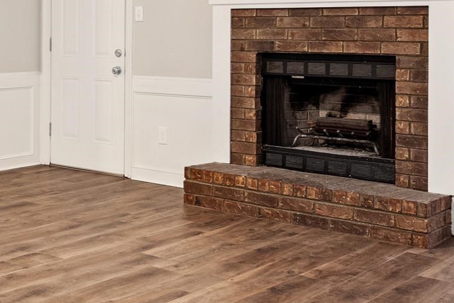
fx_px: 782
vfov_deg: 21.4
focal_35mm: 62
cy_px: 28
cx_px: -5
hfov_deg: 30.0
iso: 1000
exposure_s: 1/1.43
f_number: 8
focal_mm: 16
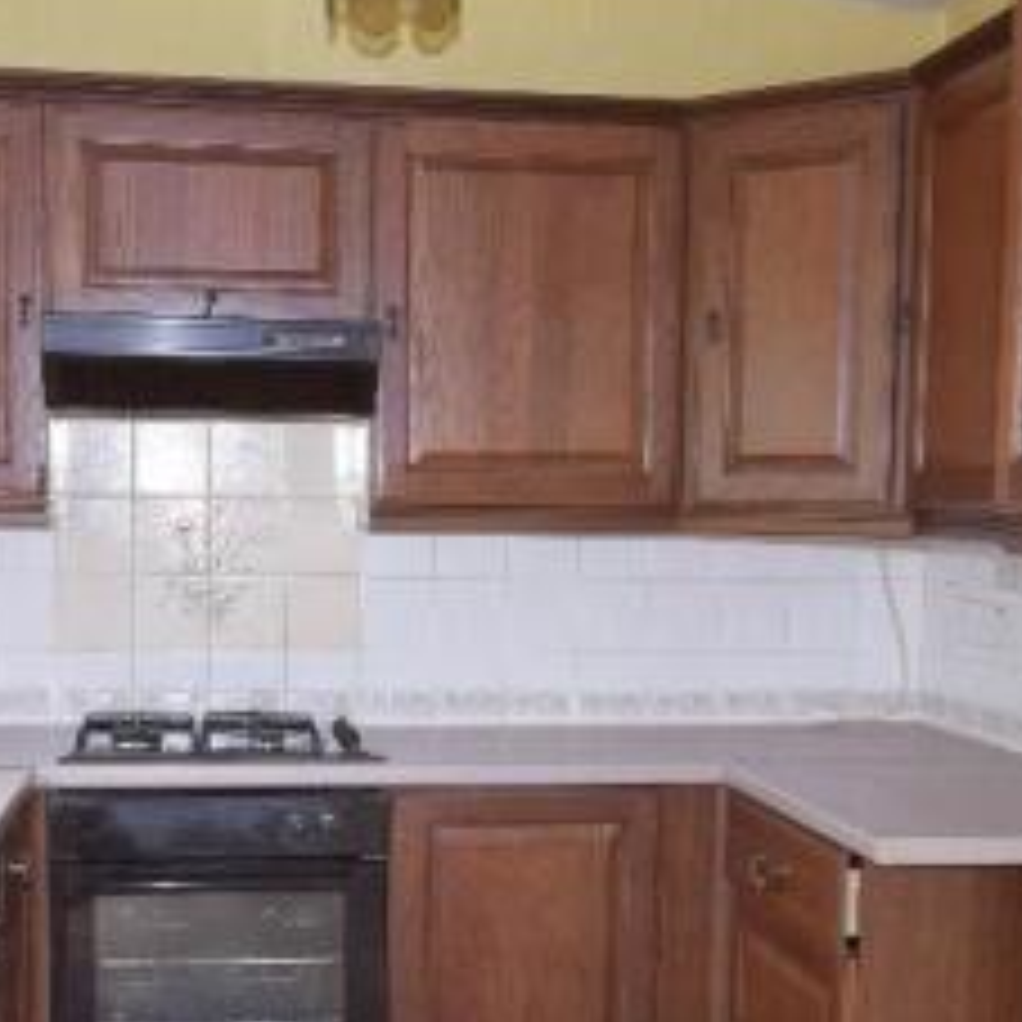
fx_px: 1845
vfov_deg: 30.6
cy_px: 727
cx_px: 439
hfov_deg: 30.9
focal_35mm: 55
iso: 400
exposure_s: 1/80
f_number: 4.5
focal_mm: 15
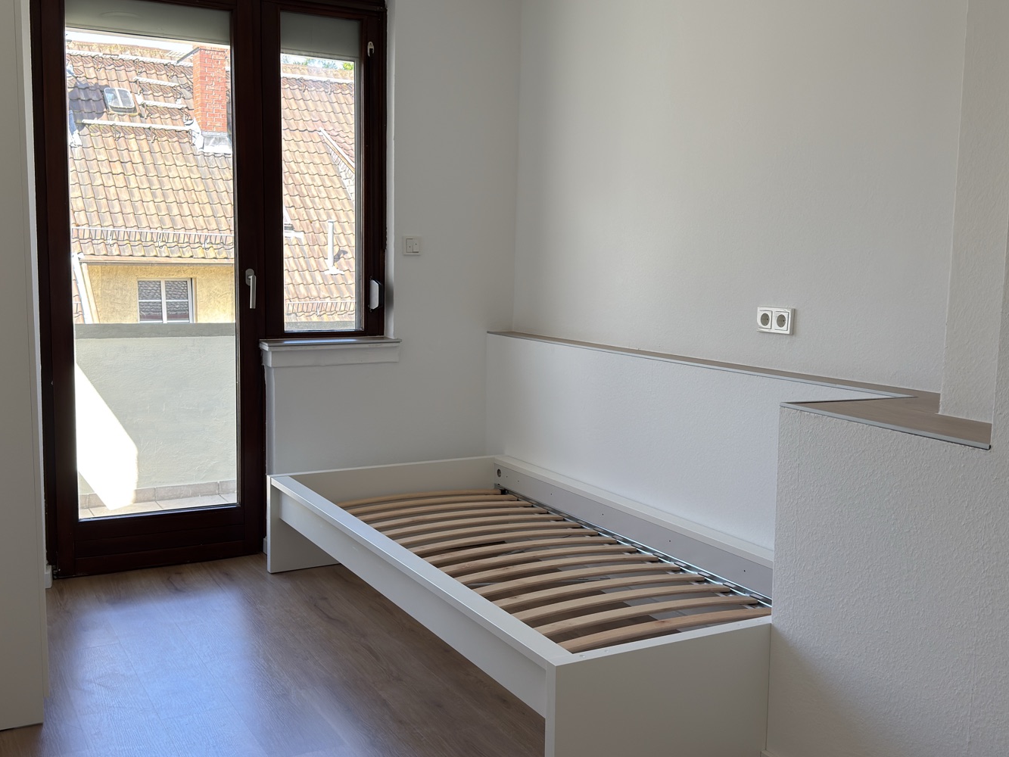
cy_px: 374
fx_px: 1049
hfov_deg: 51.3
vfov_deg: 39.7
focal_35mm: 36
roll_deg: -1.3
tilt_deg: -7.0
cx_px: 496
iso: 80
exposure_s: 1/253
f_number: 1.78
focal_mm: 6.76
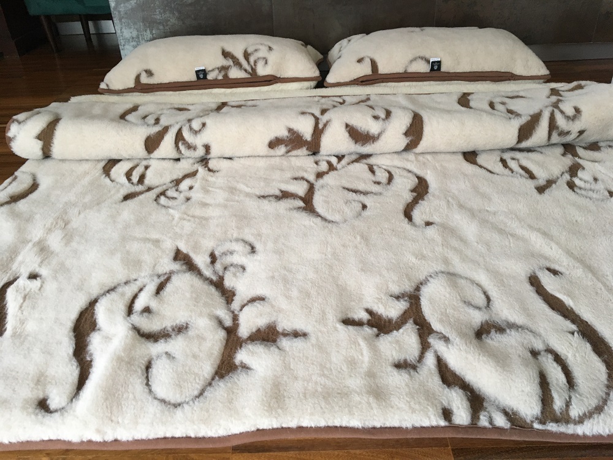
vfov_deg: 48.2
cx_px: 306
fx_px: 514
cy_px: 230
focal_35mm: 29
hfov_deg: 61.7
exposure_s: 1/33
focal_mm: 4.15
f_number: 2.2
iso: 125
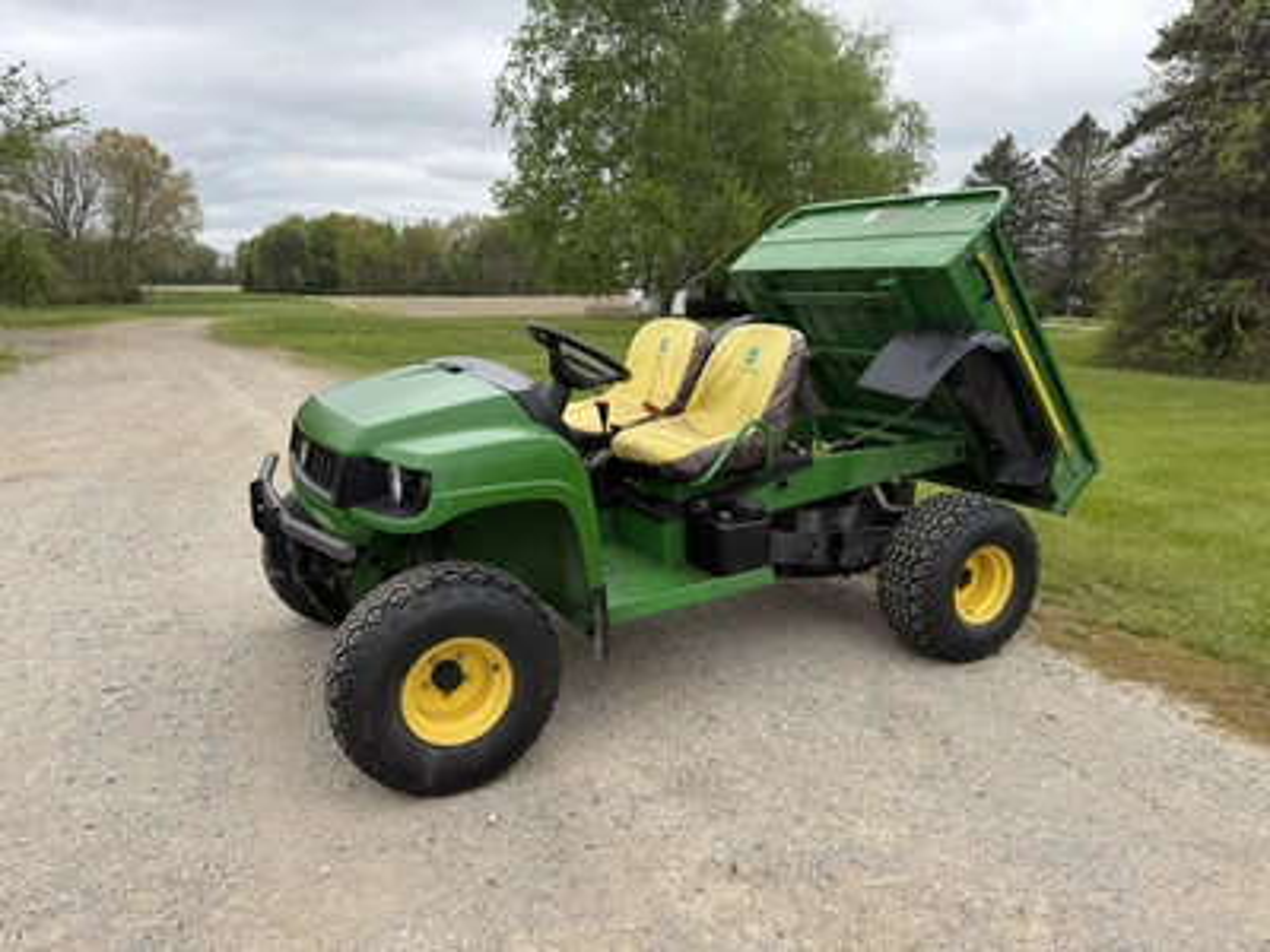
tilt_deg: -14.0
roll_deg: +0.8
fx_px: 881
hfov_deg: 71.6
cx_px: 635
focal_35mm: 24
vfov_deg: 56.8
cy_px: 476
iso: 80
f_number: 1.78
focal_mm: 6.76
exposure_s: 1/1075
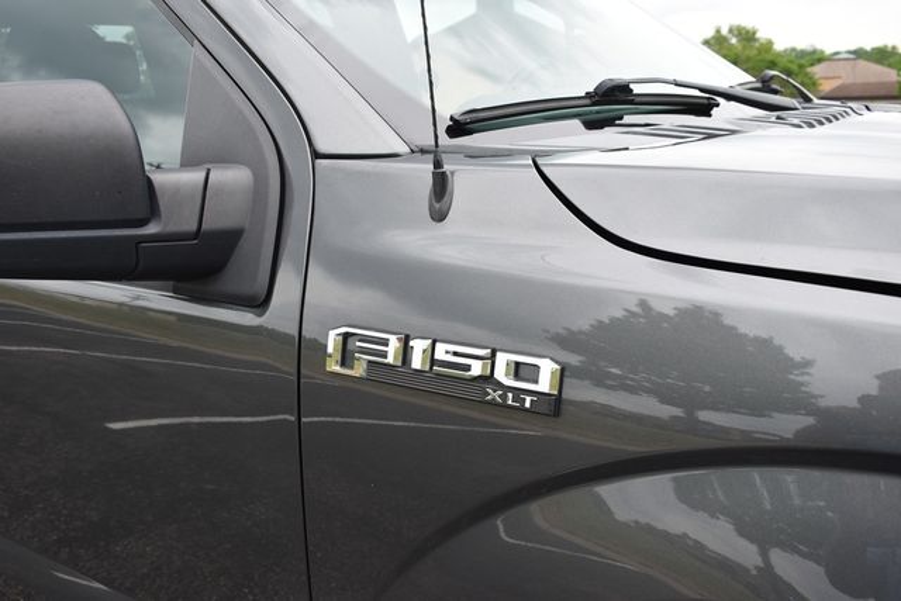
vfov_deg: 40.0
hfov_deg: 57.2
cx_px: 450
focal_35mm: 33
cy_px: 300
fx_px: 826
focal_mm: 22
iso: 320
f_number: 5.6
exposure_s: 1/250
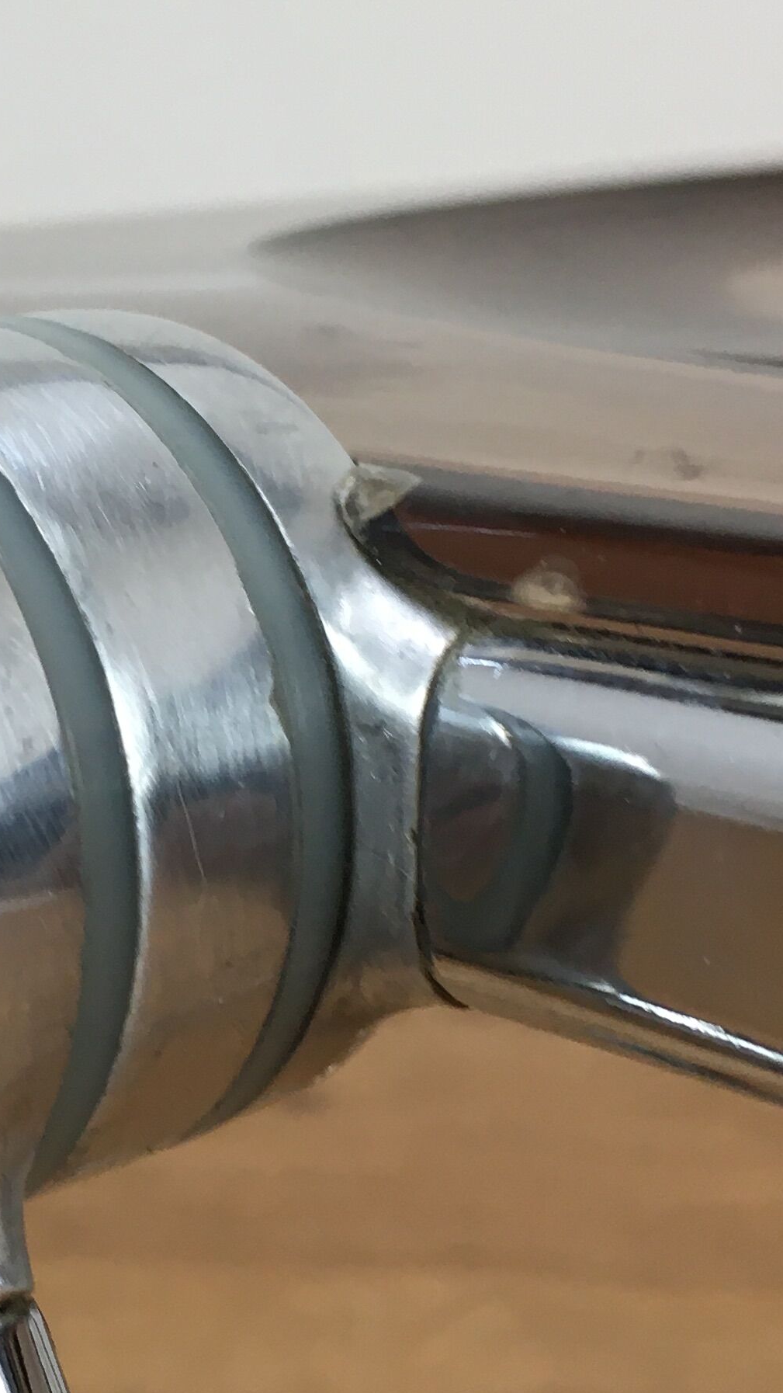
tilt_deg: -19.5
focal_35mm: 71
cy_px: 831
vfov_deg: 29.7
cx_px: -54
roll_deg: -1.8
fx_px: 2621
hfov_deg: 16.5
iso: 25
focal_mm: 4.15
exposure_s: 1/33
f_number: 2.2
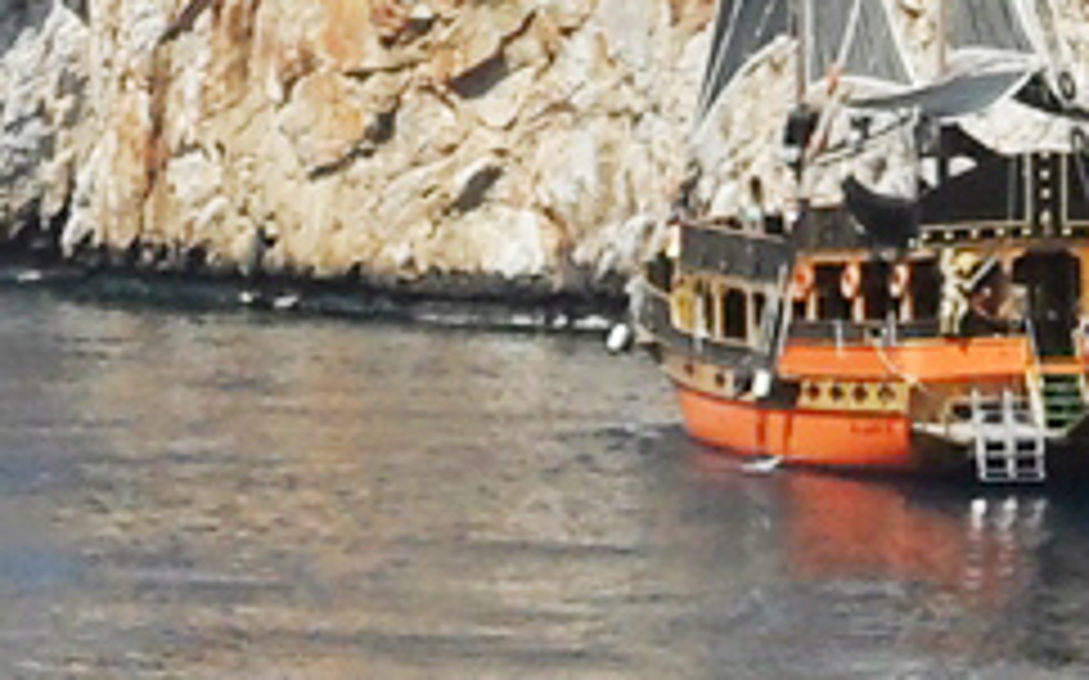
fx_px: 7683
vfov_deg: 5.1
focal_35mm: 259
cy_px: 293
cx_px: 500
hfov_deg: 8.1
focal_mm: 6.6
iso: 100
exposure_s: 1/180
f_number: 10.1
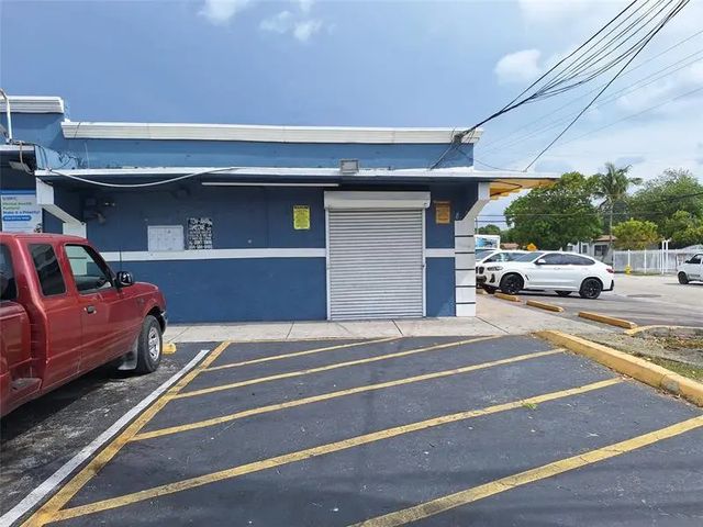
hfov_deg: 73.9
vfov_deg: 58.9
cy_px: 264
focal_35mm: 23
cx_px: 352
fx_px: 467
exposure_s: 1/2950
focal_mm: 5.54
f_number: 1.8
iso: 25
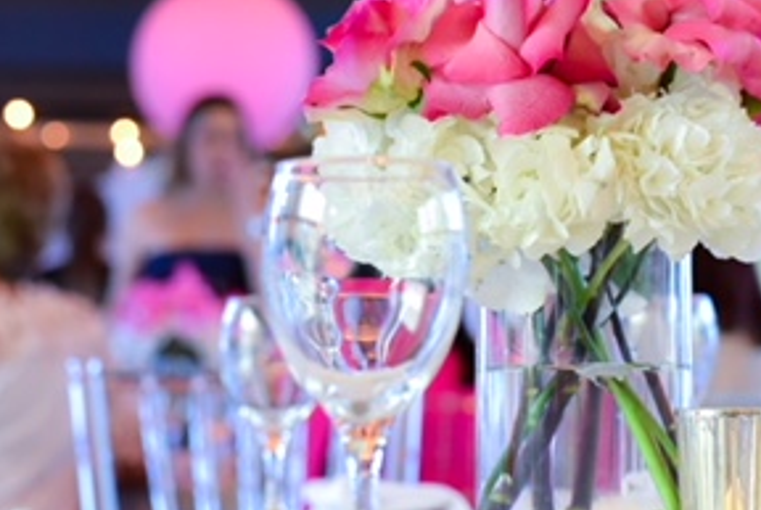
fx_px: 2350
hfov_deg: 18.2
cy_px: 114
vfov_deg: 12.3
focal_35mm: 111
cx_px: 624
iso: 3200
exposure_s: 1/200
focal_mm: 50
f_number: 3.5
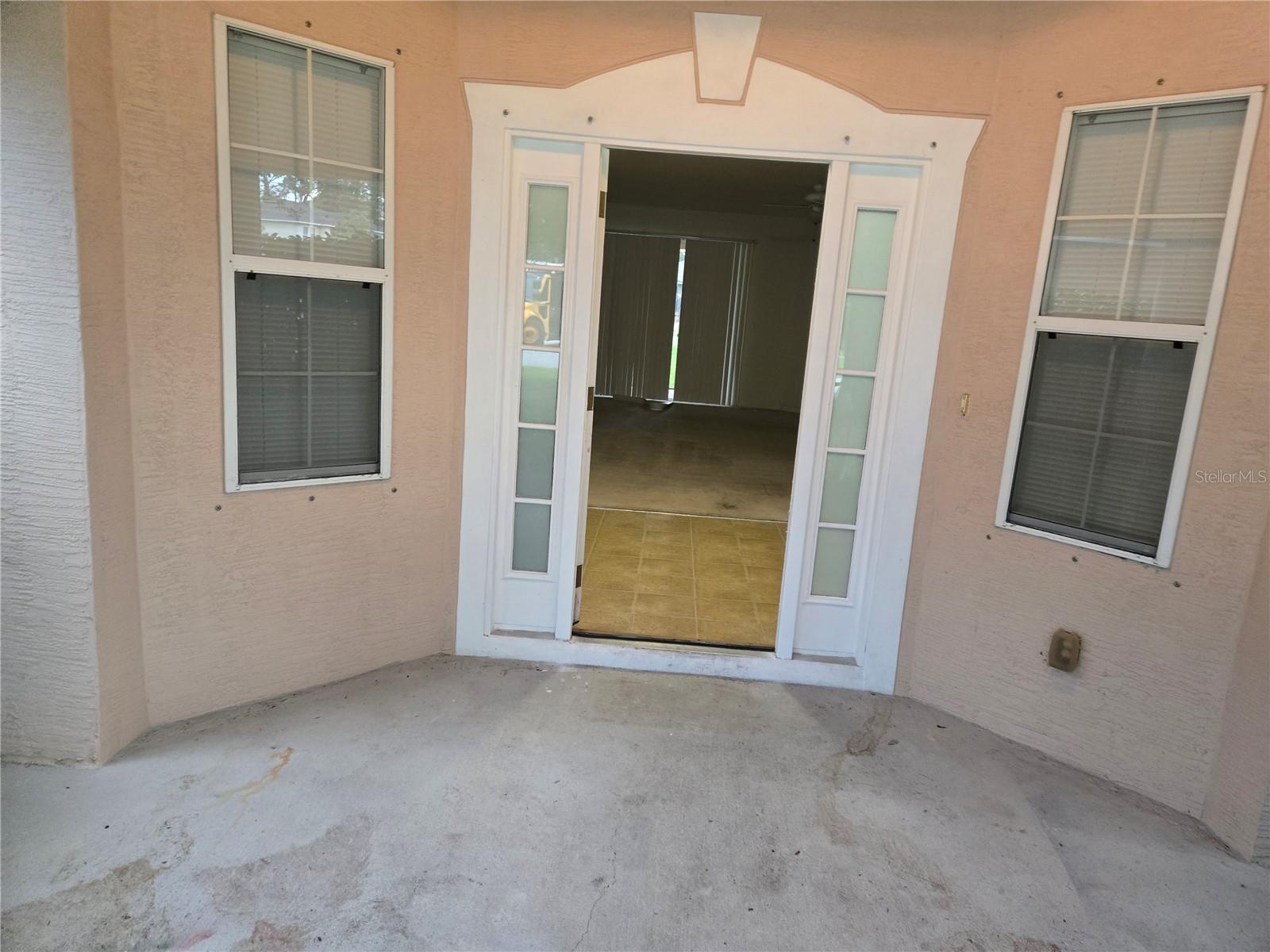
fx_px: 844
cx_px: 635
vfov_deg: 58.9
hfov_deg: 73.9
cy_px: 476
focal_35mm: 23
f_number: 1.8
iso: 1000
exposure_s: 1/120
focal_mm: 5.4
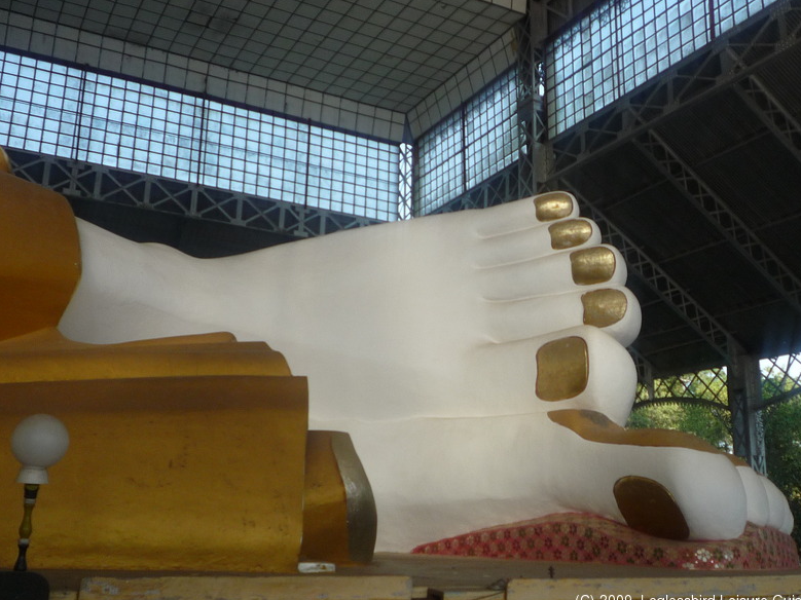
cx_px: 410
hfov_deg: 49.0
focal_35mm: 38
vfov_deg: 37.7
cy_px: 302
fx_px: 879
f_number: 2.8
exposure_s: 1/320
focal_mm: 4.5
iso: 100
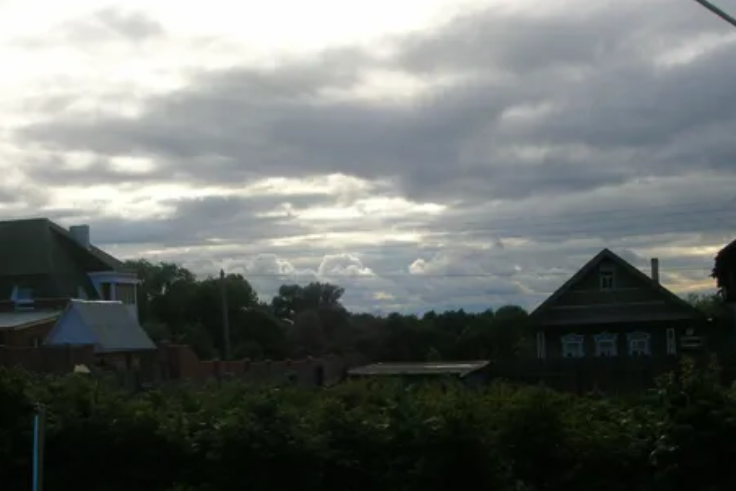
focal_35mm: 54
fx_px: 1104
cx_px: 346
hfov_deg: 36.9
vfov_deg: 25.1
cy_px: 253
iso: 50
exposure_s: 1/370
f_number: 5.4
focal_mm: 7.7
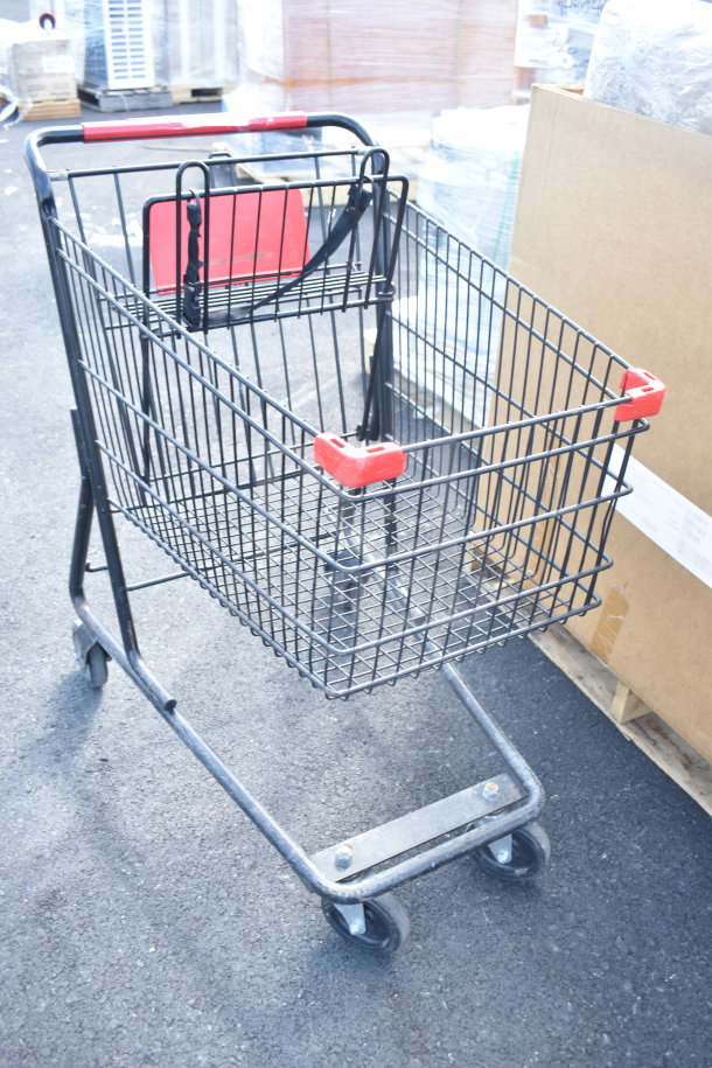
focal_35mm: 32
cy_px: 534
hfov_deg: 41.7
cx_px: 356
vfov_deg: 59.5
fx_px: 934
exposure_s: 1/60
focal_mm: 21
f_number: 4
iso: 200
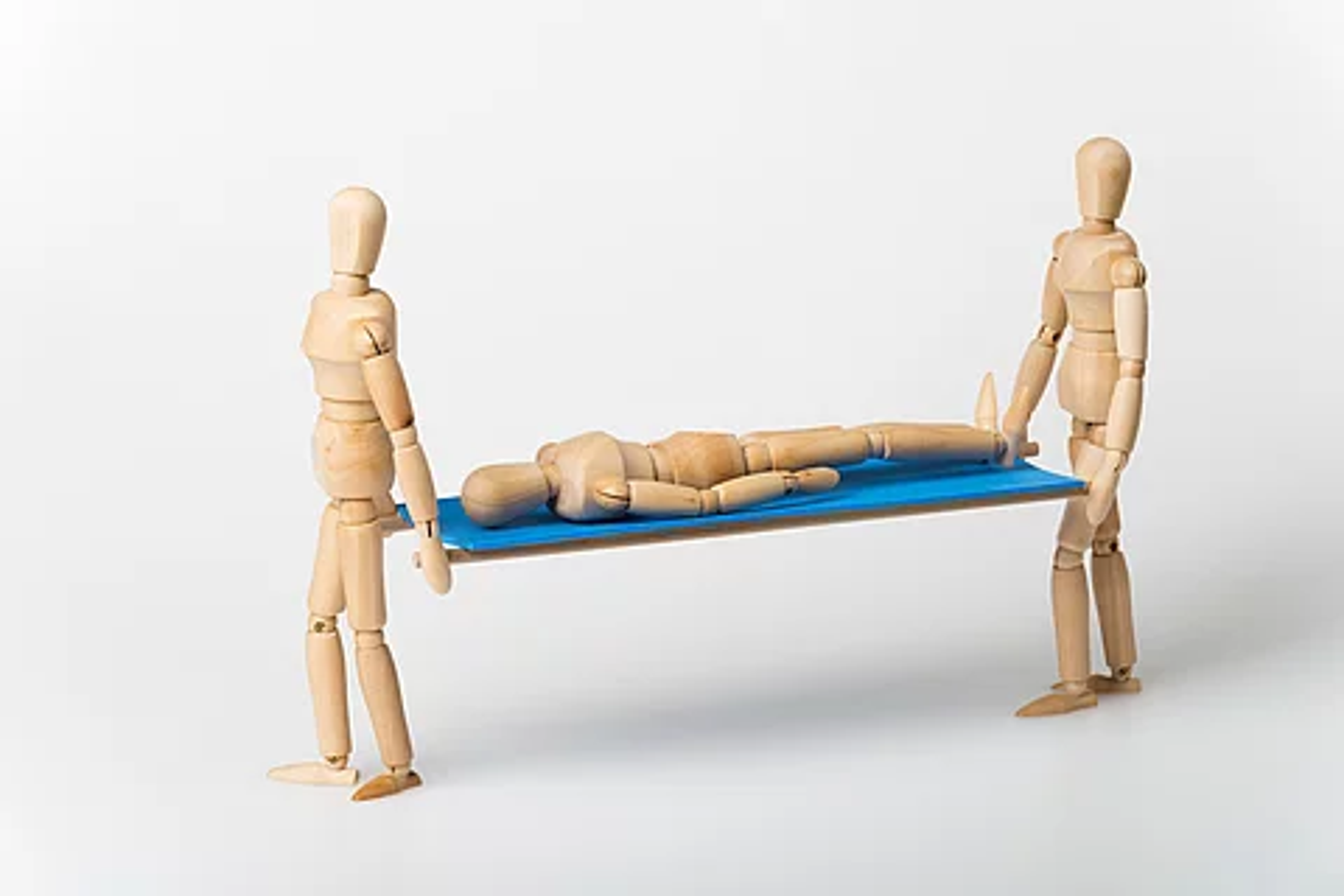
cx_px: 672
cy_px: 448
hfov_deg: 13.7
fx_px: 5600
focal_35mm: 150
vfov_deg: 9.1
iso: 50
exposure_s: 1/200
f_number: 18
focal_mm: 150
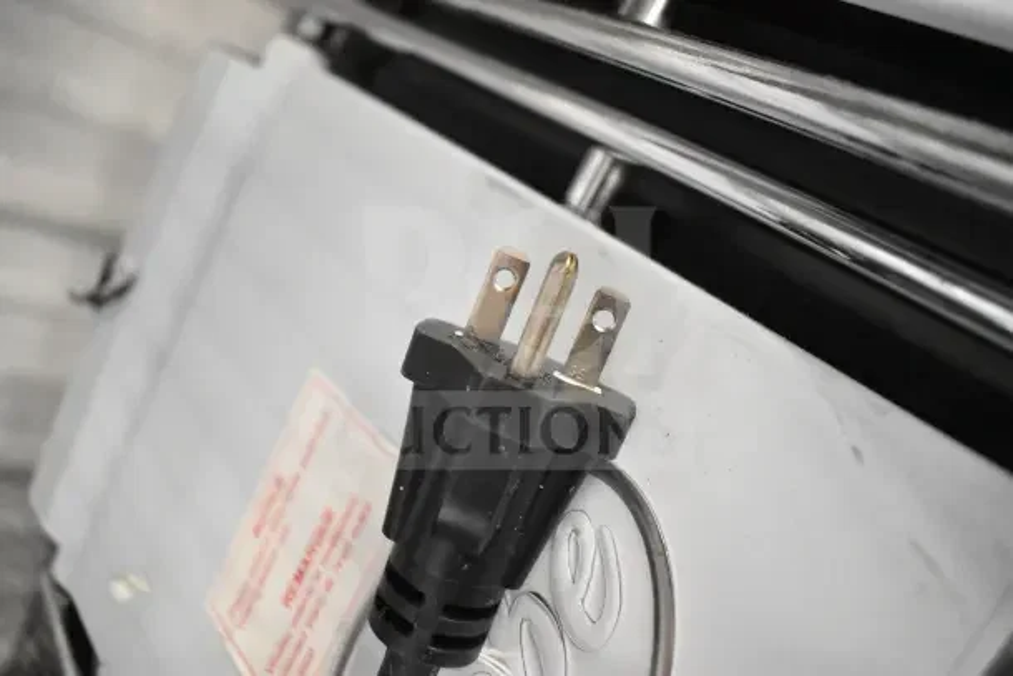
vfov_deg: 43.6
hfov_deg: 61.9
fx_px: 844
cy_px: 338
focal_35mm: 30
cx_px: 506
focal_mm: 20
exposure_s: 1/60
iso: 6400
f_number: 4
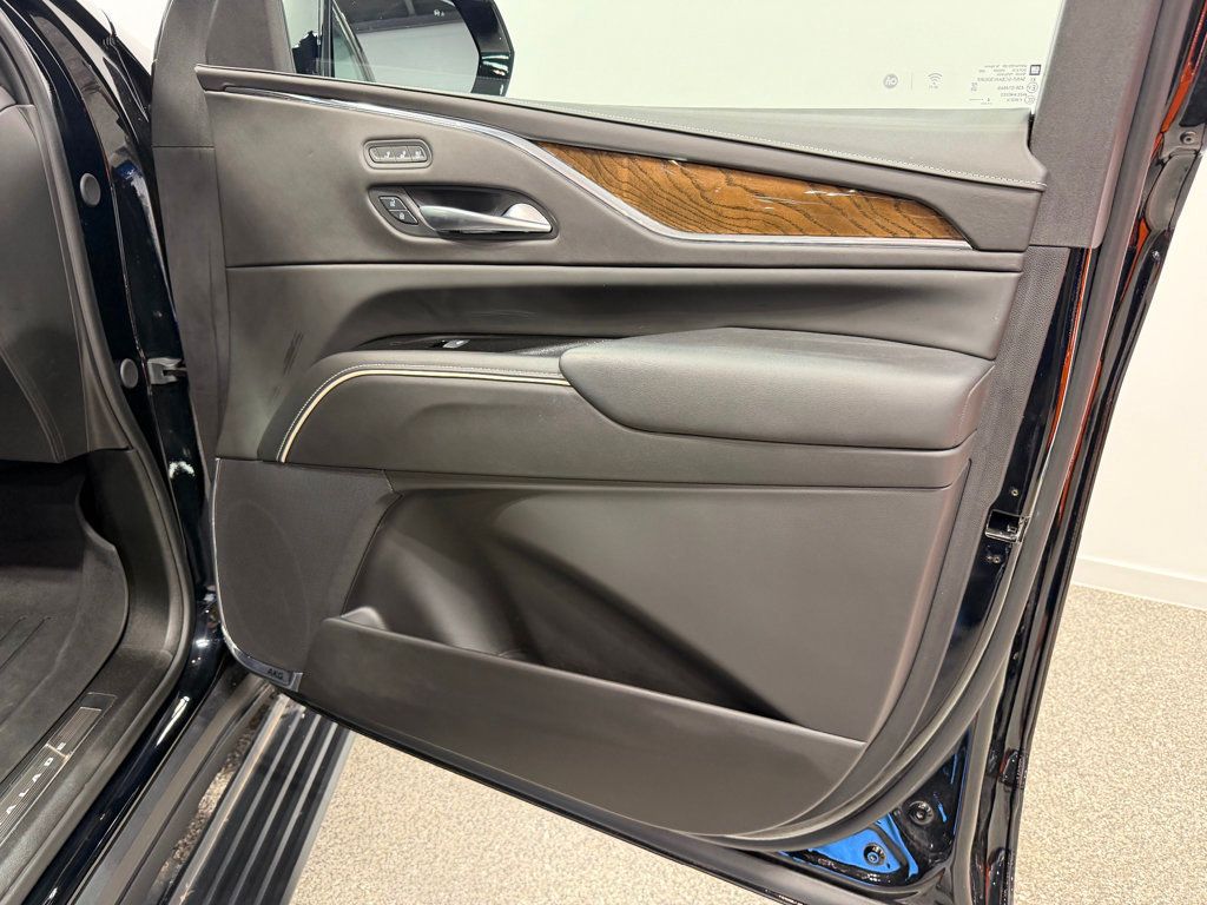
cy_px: 452
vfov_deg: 56.8
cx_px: 604
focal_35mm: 24
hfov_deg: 71.6
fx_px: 837
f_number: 1.78
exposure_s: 1/60
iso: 250
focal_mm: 6.76
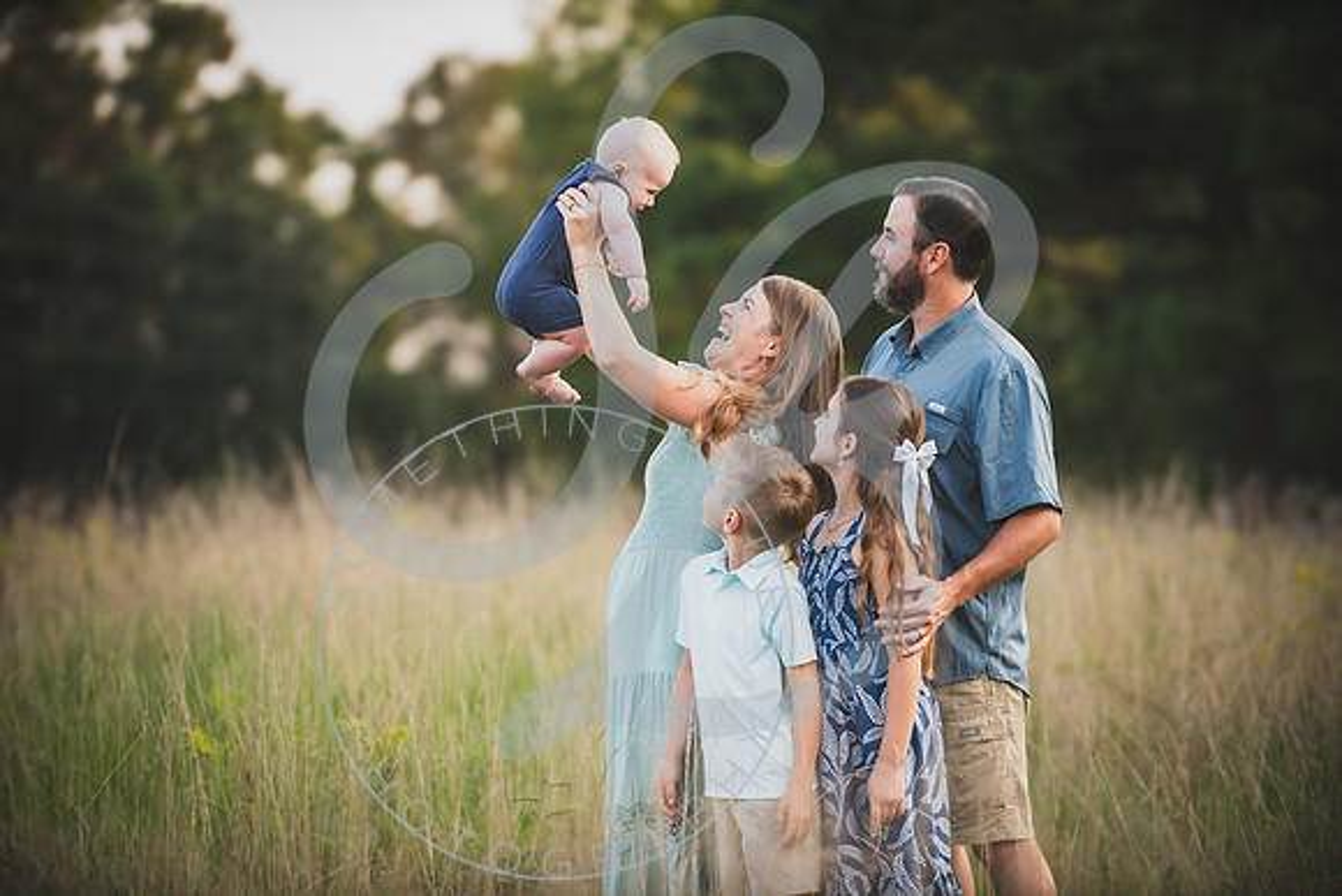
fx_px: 5779
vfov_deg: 8.9
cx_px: 671
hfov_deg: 13.2
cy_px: 448
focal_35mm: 155
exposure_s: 1/320
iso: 500
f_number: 2.8
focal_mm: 155
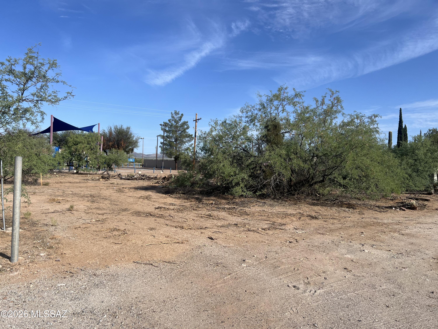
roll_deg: -1.8
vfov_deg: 53.1
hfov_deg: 67.3
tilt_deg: +0.4
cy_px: 164
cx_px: 219
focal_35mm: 26
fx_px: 329
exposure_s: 1/4831
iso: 50
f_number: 1.5
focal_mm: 5.7
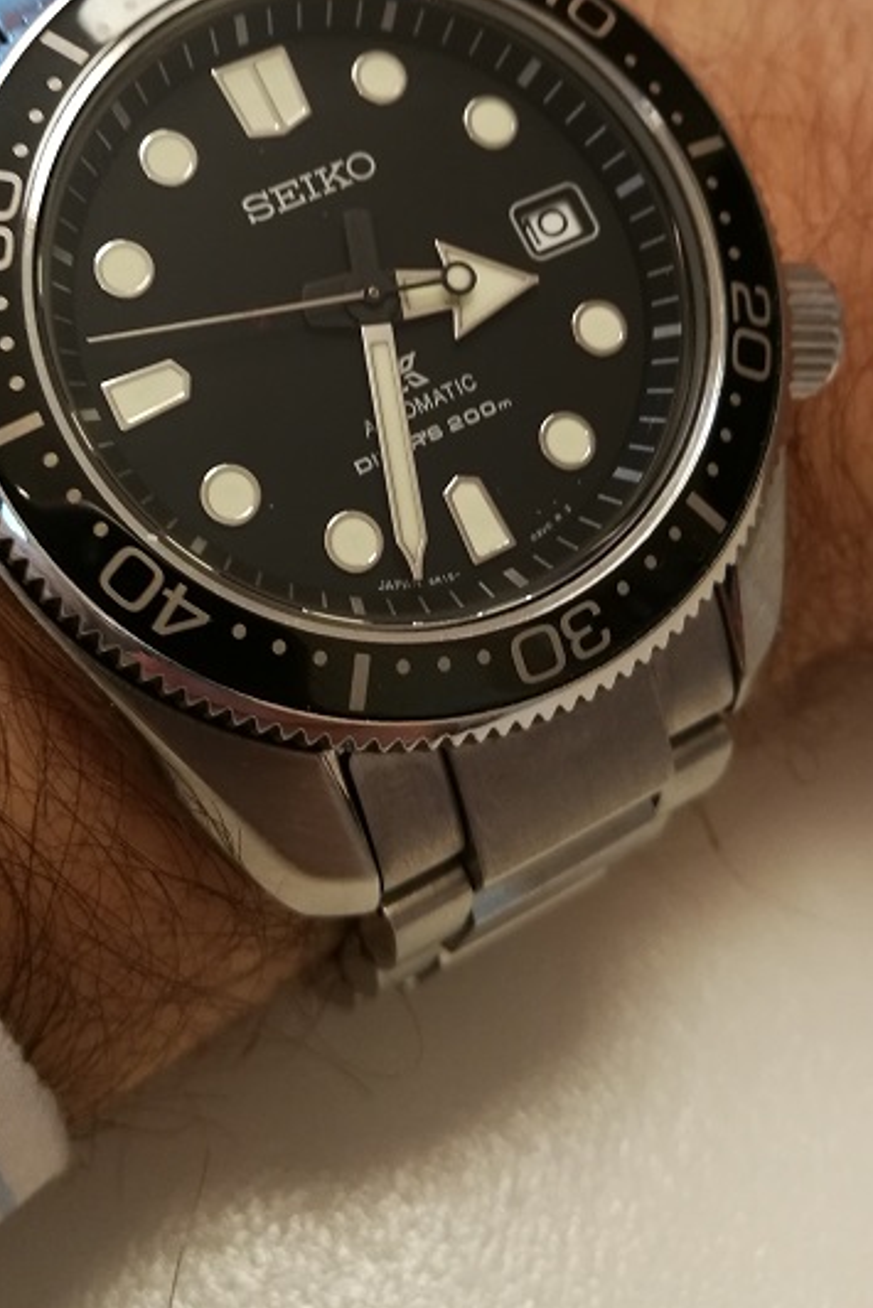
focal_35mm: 45
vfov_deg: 42.2
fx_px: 1636
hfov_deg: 29.8
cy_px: 313
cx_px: 325
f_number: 2.2
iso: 125
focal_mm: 4.5
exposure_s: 1/50
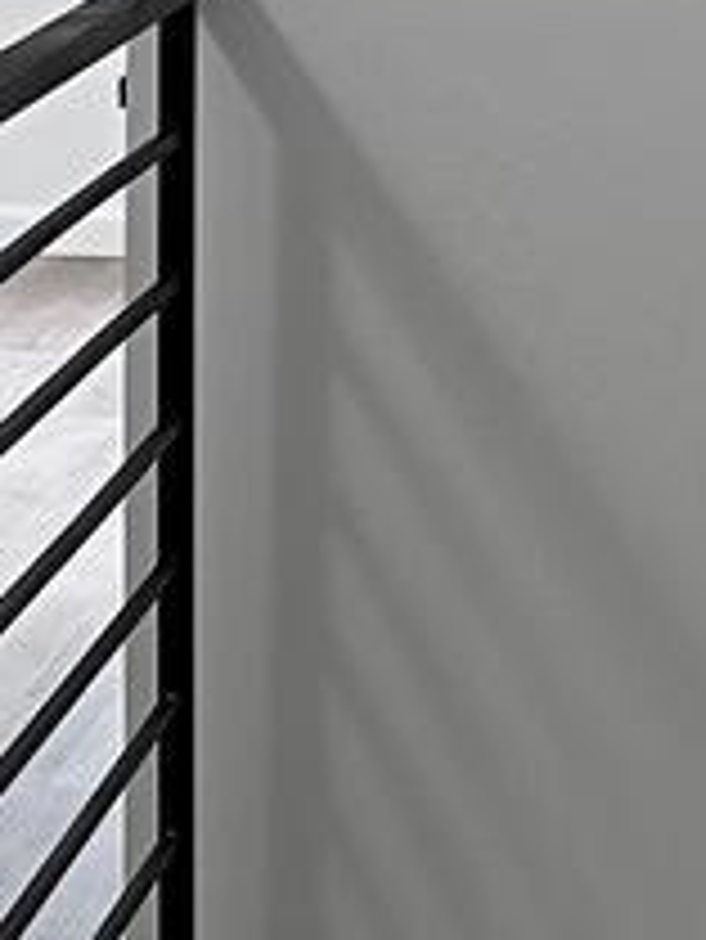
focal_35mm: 191
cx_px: -148
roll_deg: +0.2
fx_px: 5189
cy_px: 652
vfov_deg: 10.3
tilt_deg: -12.0
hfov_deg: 7.7
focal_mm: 5.7
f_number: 1.5
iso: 100
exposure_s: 1/60
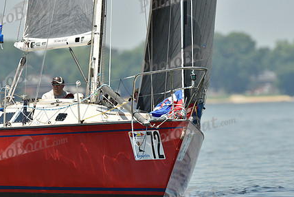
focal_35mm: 813
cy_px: 104
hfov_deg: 2.5
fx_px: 6644
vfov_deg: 1.7
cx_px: 104
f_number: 7.1
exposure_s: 1/1600
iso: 320
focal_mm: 600
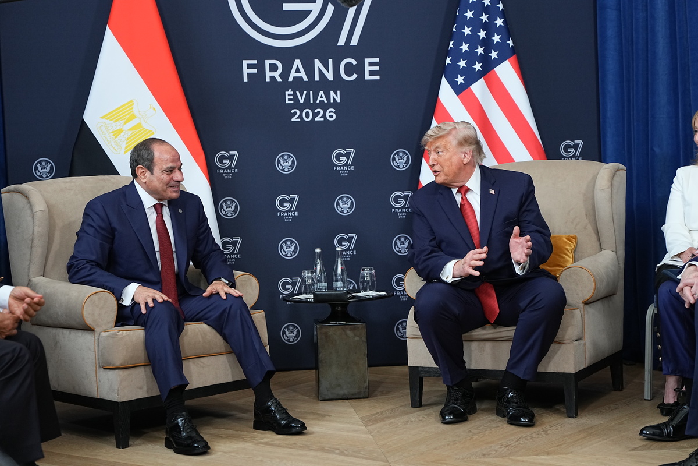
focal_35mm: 70
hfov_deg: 28.8
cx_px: 349
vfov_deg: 19.5
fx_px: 1357
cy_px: 233
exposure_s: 1/400
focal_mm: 70
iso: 2000
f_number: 3.2
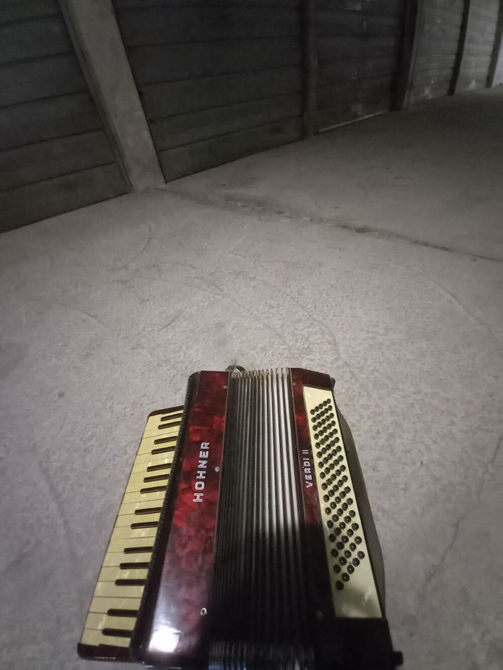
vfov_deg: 106.2
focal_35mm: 13
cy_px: 335
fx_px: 252
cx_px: 252
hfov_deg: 89.9
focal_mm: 1.42
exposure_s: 1/16.7
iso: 2000
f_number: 2.2
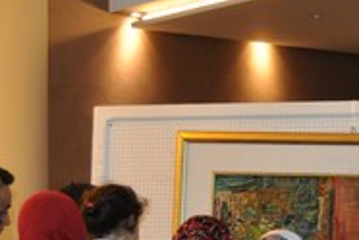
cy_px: 272
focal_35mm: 134
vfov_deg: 10.1
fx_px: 1336
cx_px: 353
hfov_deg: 15.1
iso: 800
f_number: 4
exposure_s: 1/60
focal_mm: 26
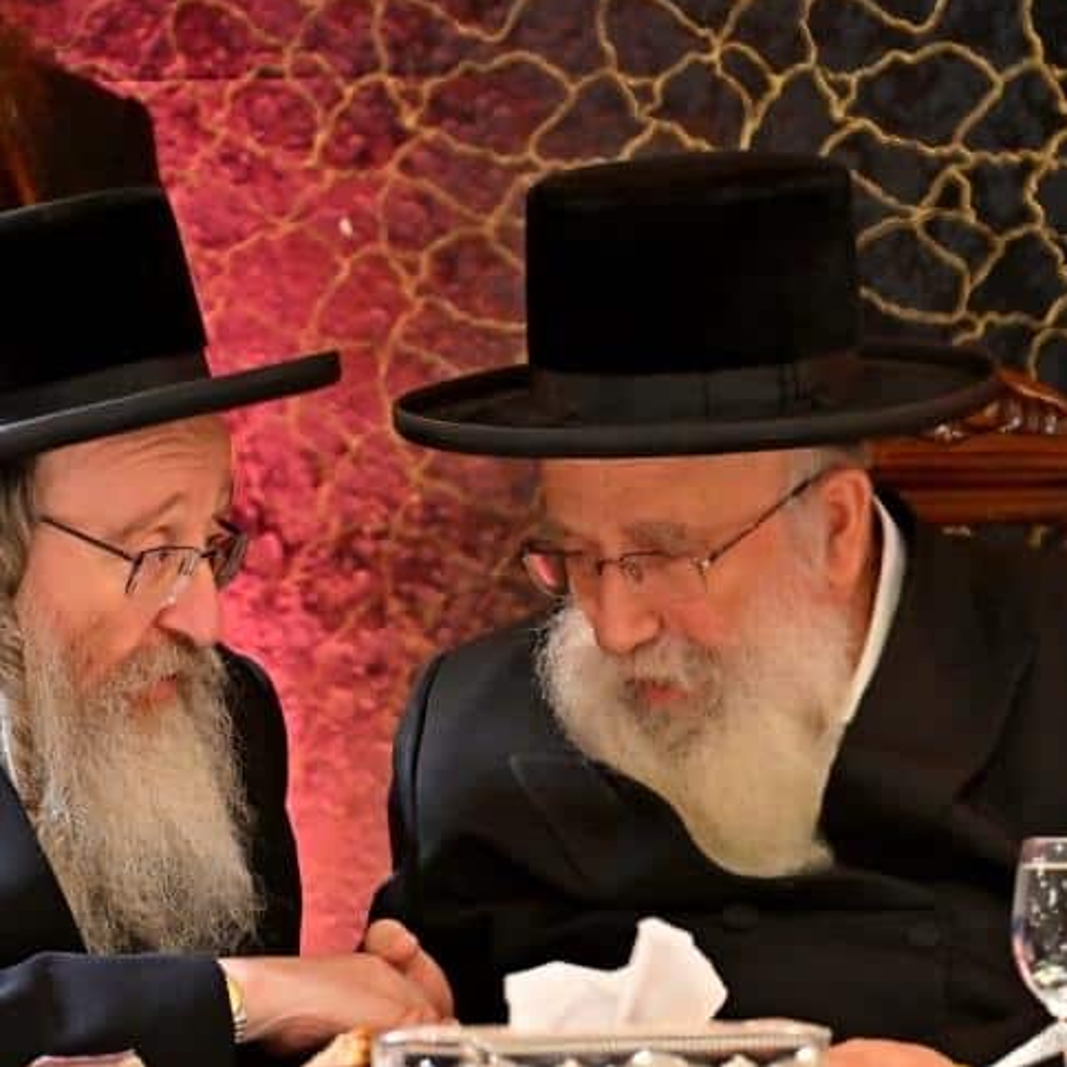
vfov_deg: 3.3
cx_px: 388
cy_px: 429
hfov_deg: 3.3
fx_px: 18797
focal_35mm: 539
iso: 500
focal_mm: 200
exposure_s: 1/250
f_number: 2.8
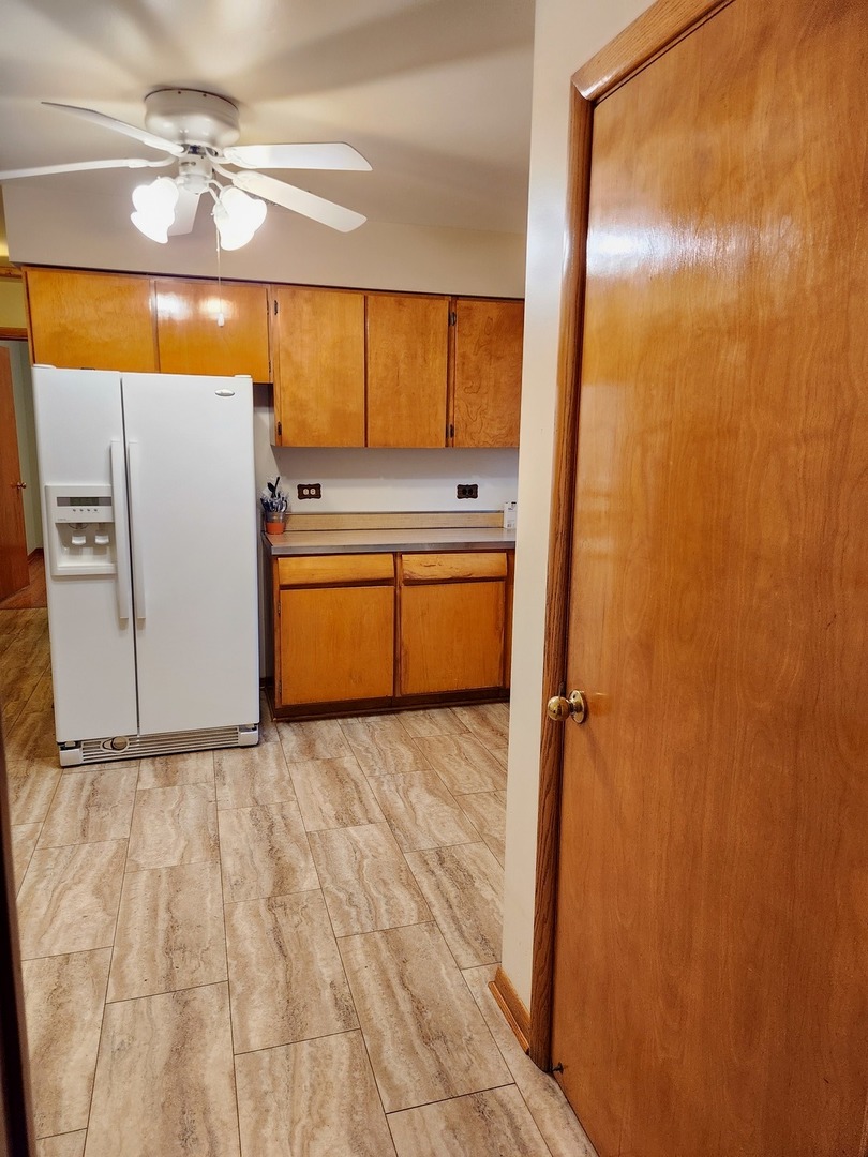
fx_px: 769
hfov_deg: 58.9
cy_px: 578
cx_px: 434
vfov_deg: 73.9
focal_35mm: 23
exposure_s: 1/120
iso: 640
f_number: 1.8
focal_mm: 5.4
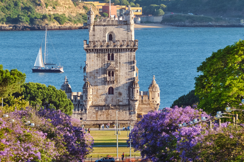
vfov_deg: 2.8
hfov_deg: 4.2
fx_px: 3293
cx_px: 106
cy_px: 89
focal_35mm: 486
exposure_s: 1/250
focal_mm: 230
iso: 640
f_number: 6.4
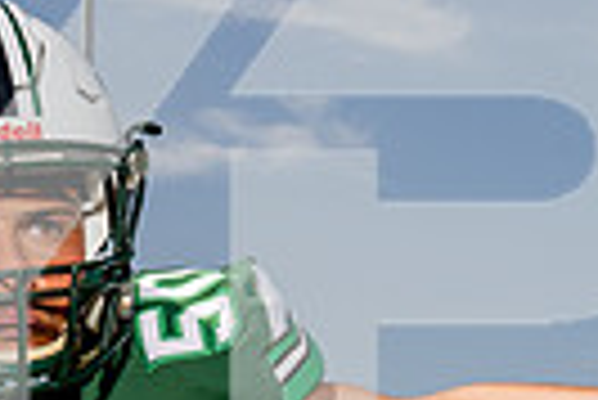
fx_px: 2461
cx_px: 149
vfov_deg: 8.9
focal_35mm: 148
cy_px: 754
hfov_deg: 13.8
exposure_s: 1/250
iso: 100
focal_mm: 32
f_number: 11
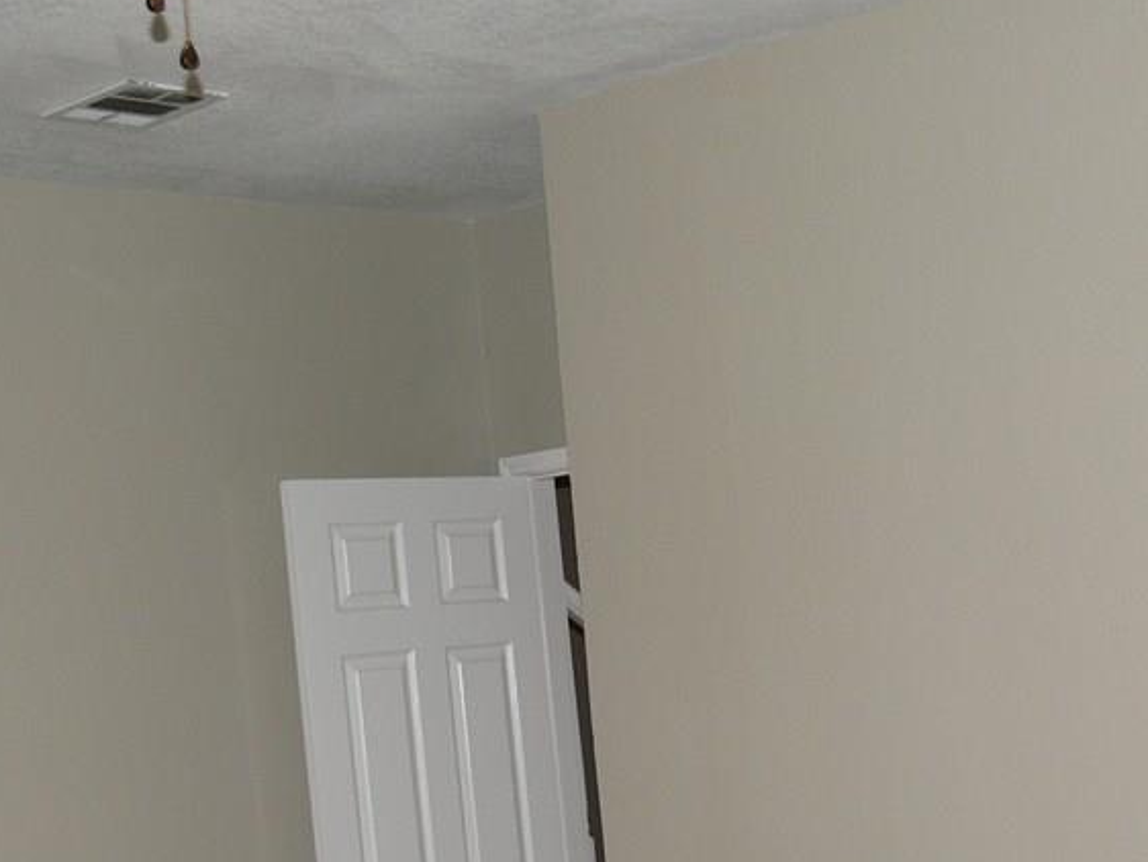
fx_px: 2356
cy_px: 686
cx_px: 870
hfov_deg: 27.0
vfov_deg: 20.5
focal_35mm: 71
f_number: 2.8
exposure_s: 1/30
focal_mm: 8.1
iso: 100
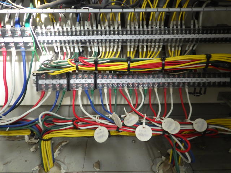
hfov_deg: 63.4
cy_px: 86
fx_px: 187
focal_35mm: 28
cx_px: 116
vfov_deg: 49.7
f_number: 3.5
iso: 320
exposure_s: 1/45
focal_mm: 5
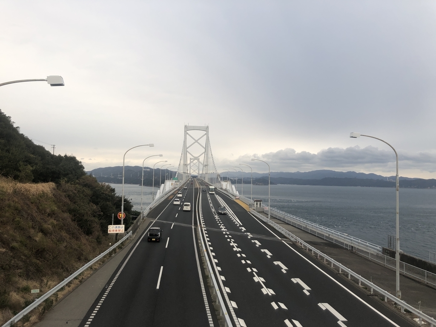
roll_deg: -0.7
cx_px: 218
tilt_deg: +2.2
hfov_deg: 63.4
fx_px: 353
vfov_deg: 49.7
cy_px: 164
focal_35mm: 28
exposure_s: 1/186
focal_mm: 4
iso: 20
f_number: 1.8
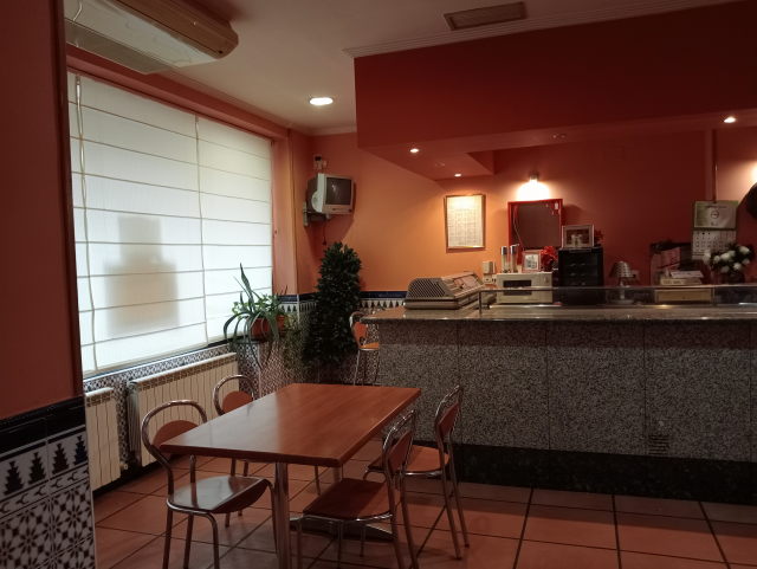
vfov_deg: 49.8
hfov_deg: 63.4
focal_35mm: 28
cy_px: 284
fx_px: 613
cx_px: 378
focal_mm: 4.04
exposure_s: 1/33.3
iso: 978
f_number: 1.8
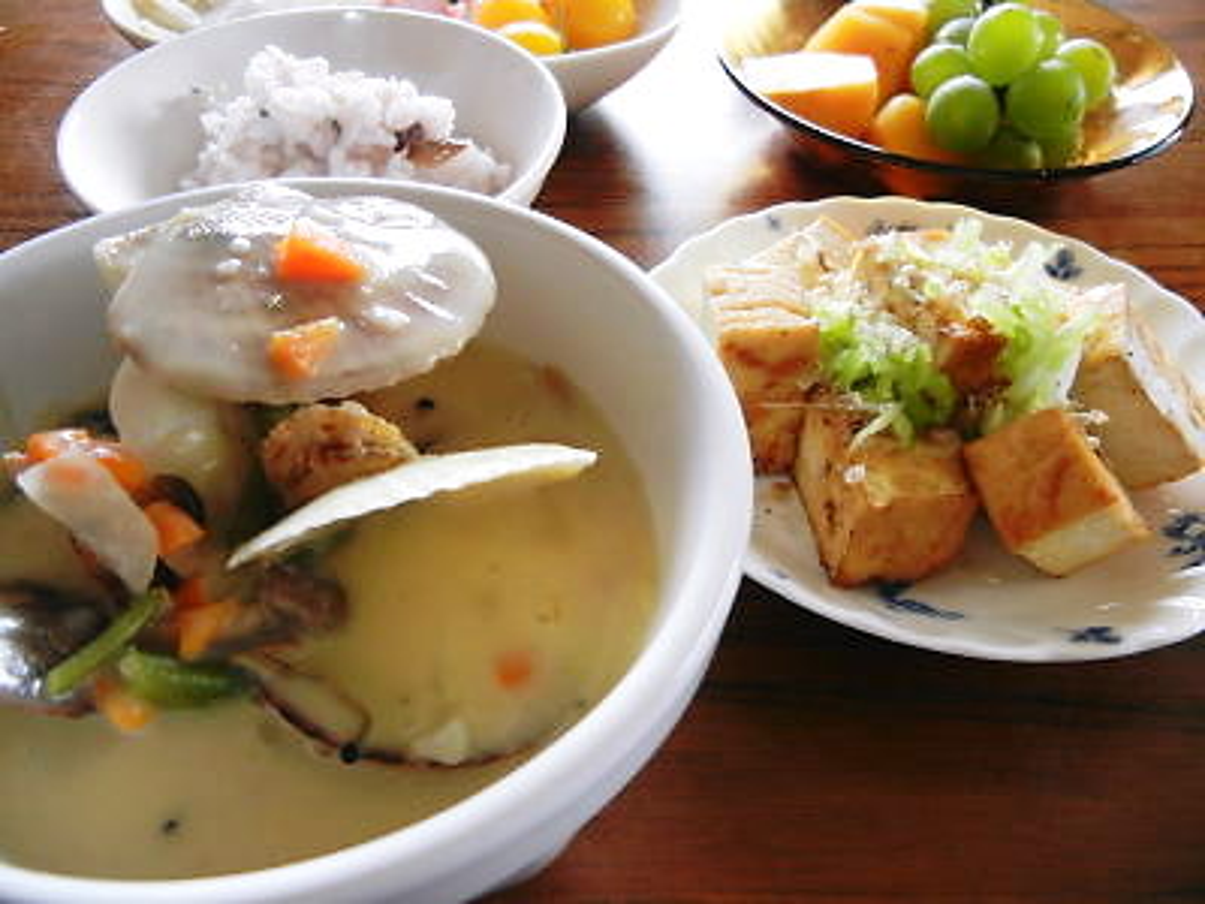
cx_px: 602
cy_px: 452
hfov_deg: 60.0
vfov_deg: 46.8
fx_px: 1044
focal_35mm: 30
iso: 400
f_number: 3.5
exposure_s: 1/16.7
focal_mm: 5.4
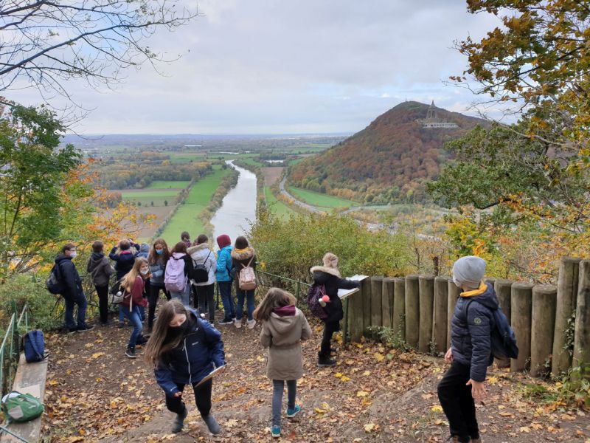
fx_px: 443
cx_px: 295
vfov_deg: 53.1
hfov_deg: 67.3
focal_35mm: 26
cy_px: 222
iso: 50
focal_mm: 4.3
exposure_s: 1/457
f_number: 2.4
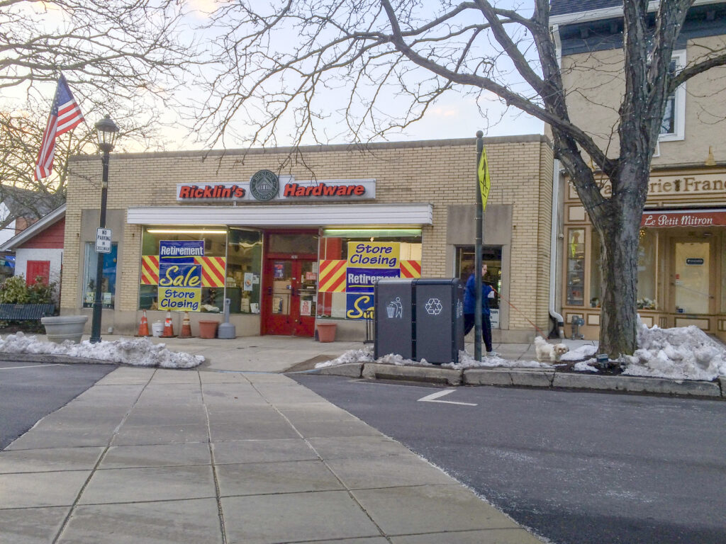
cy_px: 272
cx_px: 363
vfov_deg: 48.2
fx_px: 608
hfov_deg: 61.7
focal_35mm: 29
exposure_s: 1/120
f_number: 2.2
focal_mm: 4.15
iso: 40
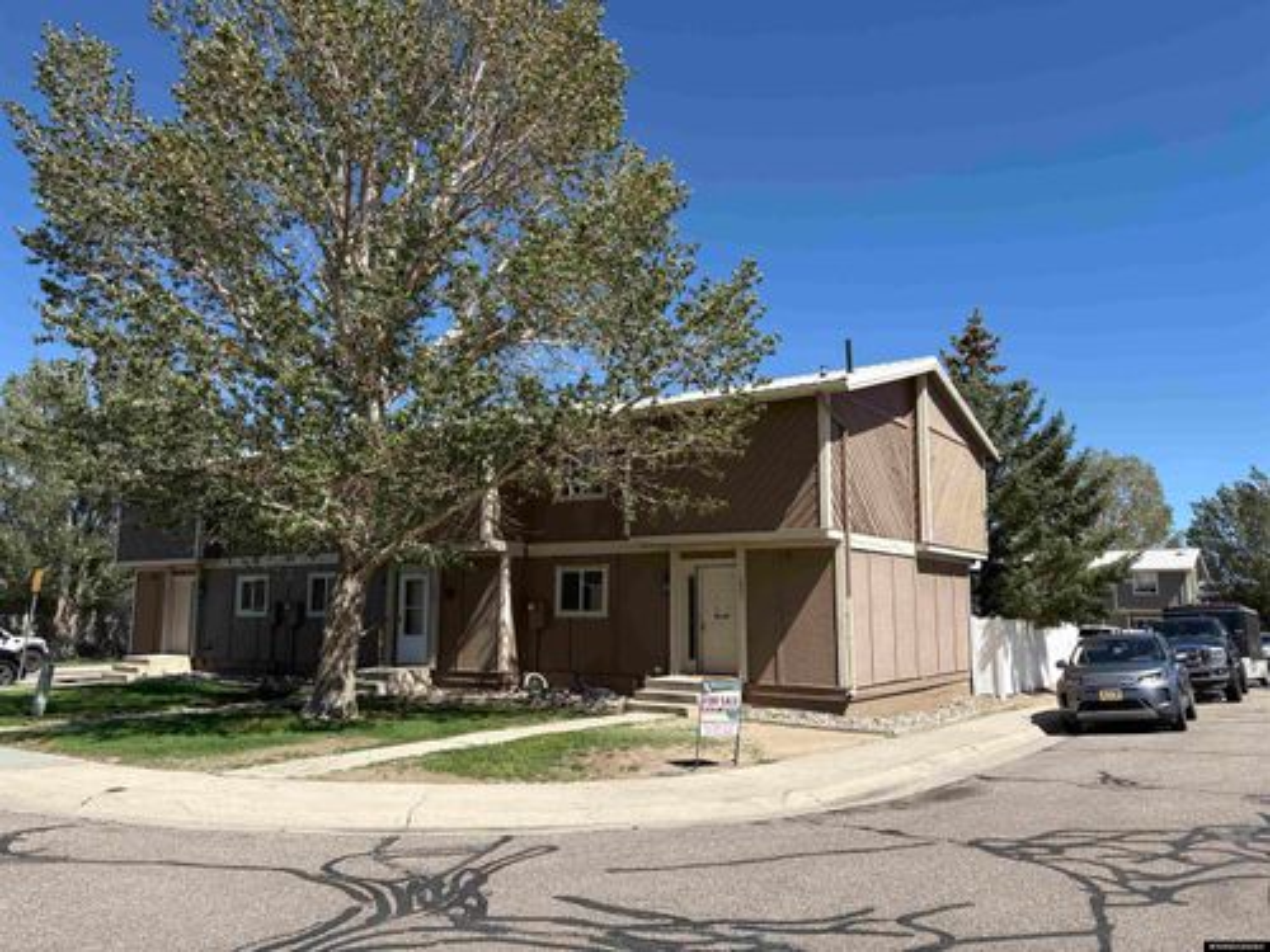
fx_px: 954
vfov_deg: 53.1
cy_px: 476
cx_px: 635
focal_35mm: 26
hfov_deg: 67.3
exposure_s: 1/2865
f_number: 1.6
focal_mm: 5.96
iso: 50
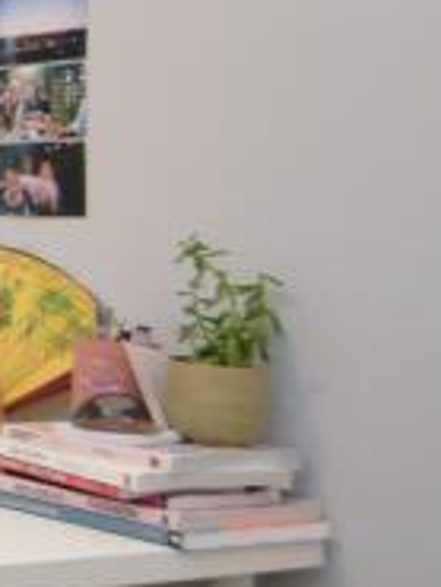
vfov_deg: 24.4
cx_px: -644
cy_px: 235
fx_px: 1357
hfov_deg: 13.3
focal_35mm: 80
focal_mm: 10
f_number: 4
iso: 800
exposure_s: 1/60
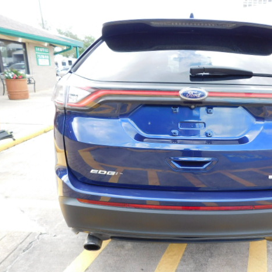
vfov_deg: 57.3
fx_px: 249
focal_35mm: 28
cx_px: 186
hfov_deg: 55.8
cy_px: 139
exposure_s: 1/160
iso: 125
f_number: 3
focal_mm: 4
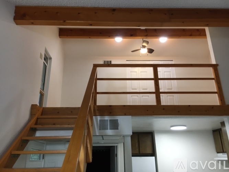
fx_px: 192
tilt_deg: +21.3
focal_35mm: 29
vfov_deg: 48.2
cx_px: 114
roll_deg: +1.1
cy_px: 86
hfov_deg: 61.7
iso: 80
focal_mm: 4.15
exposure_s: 1/30
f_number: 2.2
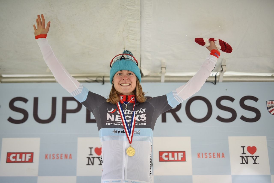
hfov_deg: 39.6
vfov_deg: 27.0
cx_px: 137
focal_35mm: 50
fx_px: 380
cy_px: 92
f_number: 1.4
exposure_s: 1/250
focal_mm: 50
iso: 500
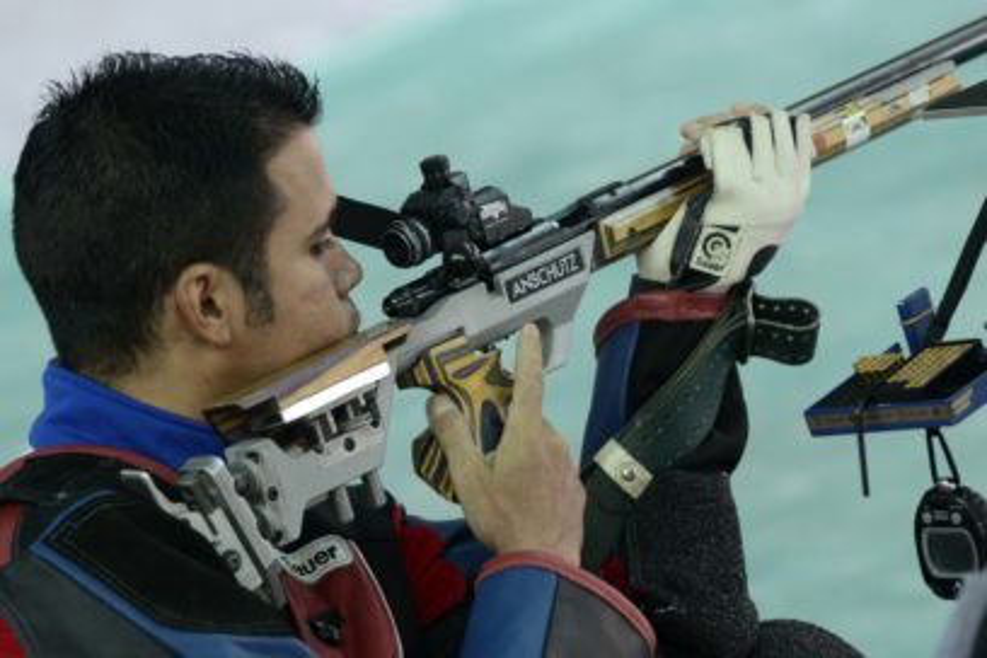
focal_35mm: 300
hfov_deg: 6.9
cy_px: 329
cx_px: 494
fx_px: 8224
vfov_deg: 4.6
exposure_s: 1/200
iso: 1000
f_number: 5
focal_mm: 200
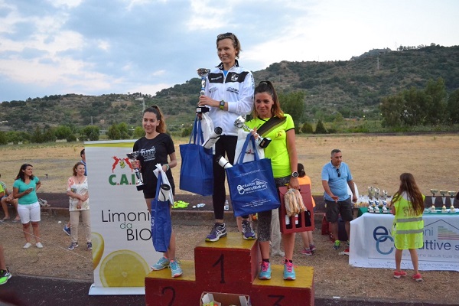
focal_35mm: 30
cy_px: 153
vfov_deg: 43.6
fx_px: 382
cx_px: 230
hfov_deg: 61.9
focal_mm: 20
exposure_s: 1/160
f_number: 3.8
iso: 3200
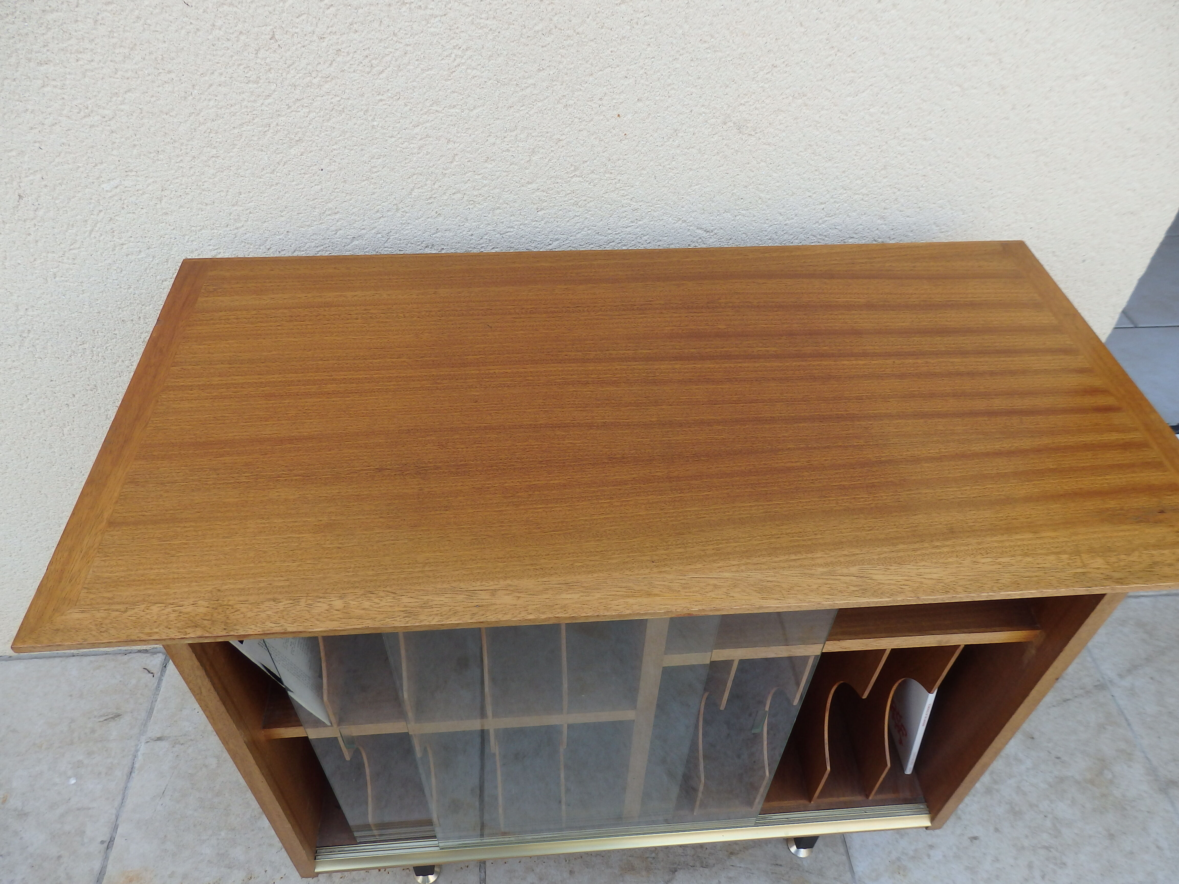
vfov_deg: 54.9
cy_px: 442
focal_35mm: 25
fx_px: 851
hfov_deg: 69.4
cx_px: 590
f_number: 3
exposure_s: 1/320
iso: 125
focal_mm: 4.5
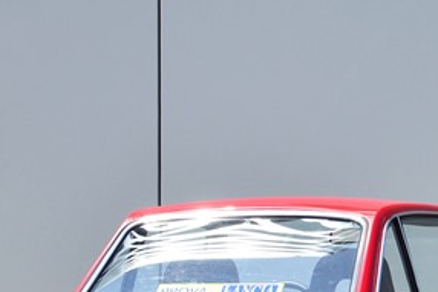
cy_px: 225
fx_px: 4893
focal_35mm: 402
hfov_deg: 5.1
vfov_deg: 3.4
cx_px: 354
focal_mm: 120
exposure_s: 1/250
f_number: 8
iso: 200
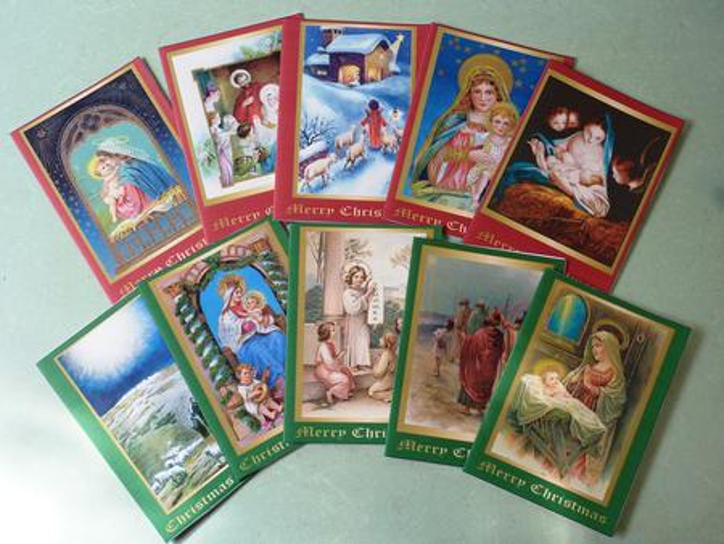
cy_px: 272
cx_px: 362
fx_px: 732
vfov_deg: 40.7
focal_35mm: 35
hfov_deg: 52.6
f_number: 3.5
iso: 80
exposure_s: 1/40
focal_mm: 5.7
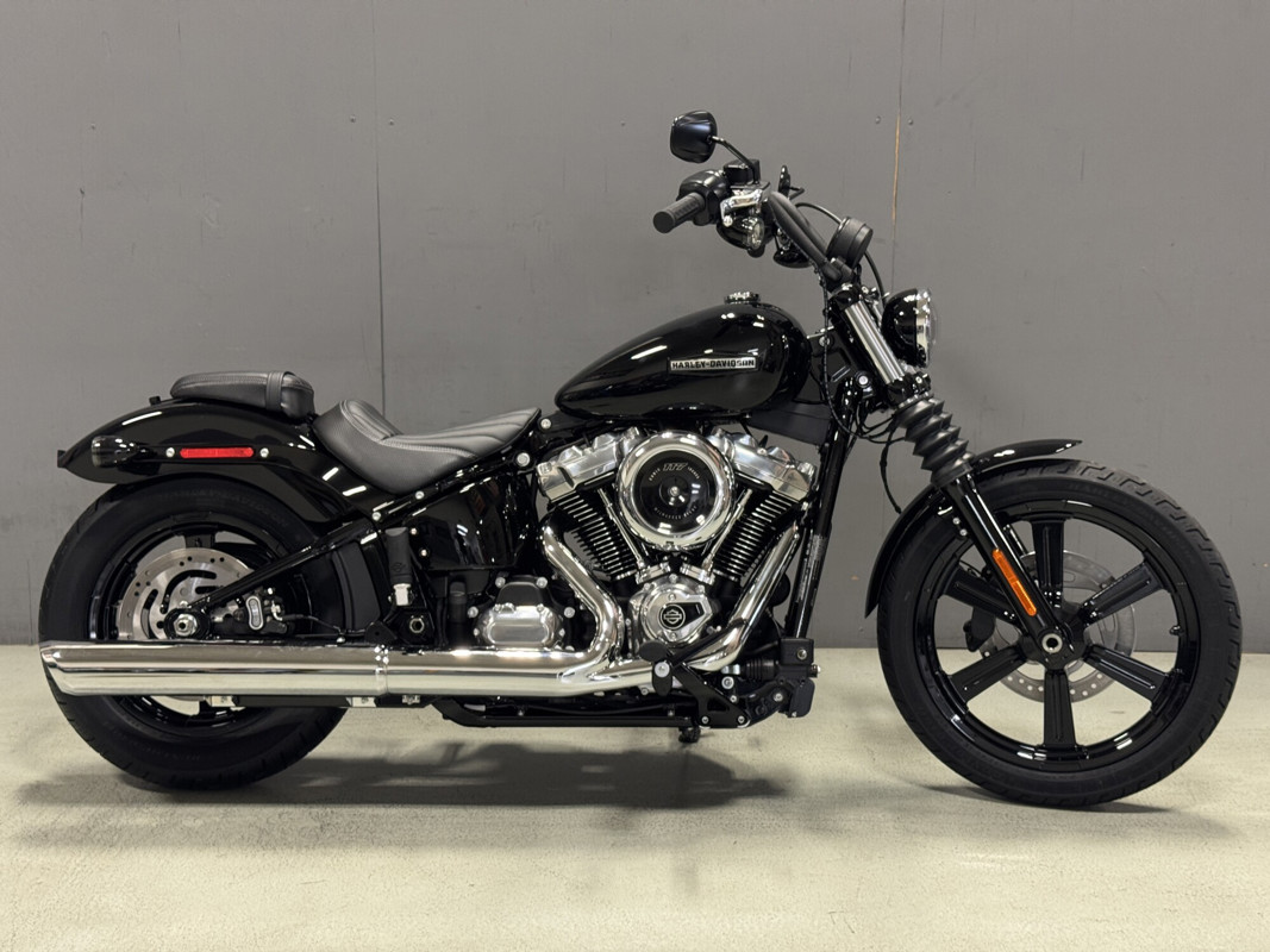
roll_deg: -1.0
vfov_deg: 30.3
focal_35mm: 48
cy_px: 476
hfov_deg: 39.7
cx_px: 635
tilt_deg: -11.1
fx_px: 1761
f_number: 1.78
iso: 250
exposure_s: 1/60
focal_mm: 6.76
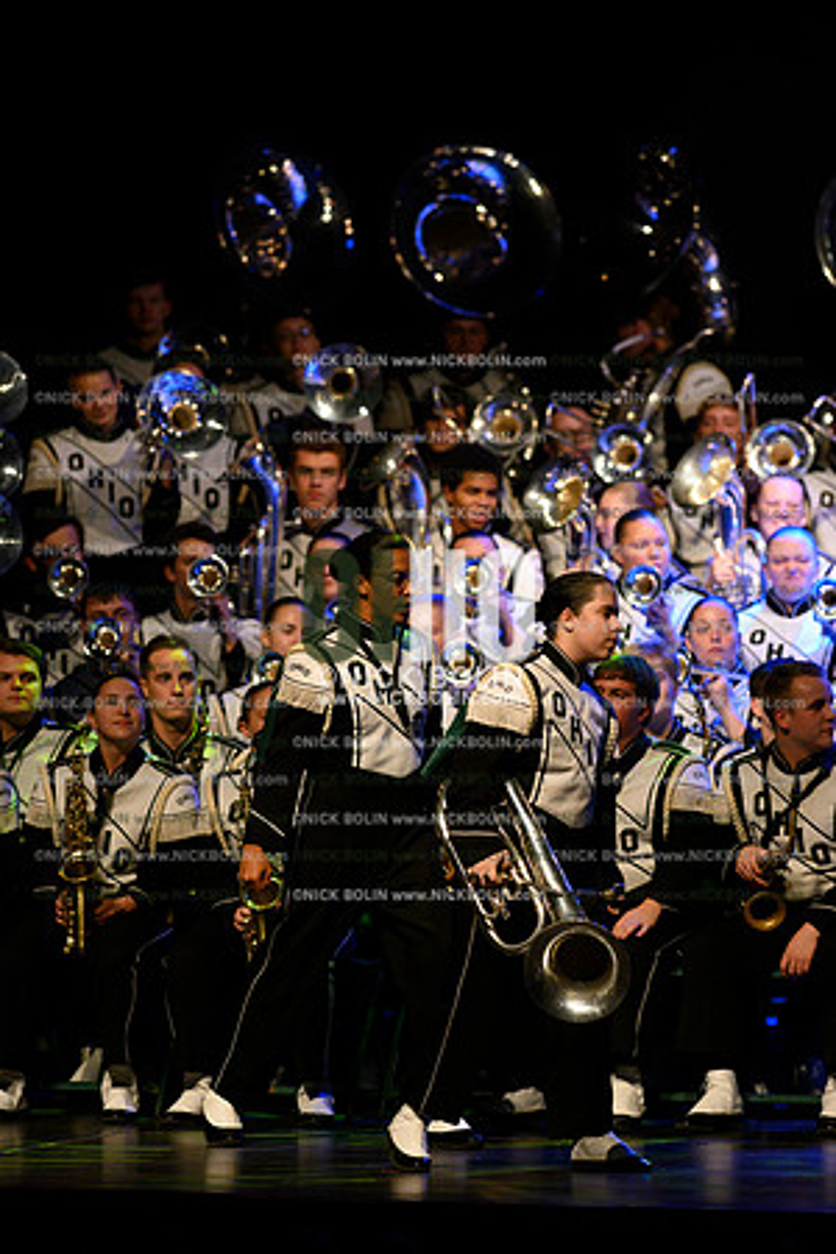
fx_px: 10449
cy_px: 627
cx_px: 418
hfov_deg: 4.6
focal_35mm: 300
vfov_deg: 6.9
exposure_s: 1/500
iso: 6400
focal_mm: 300
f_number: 4
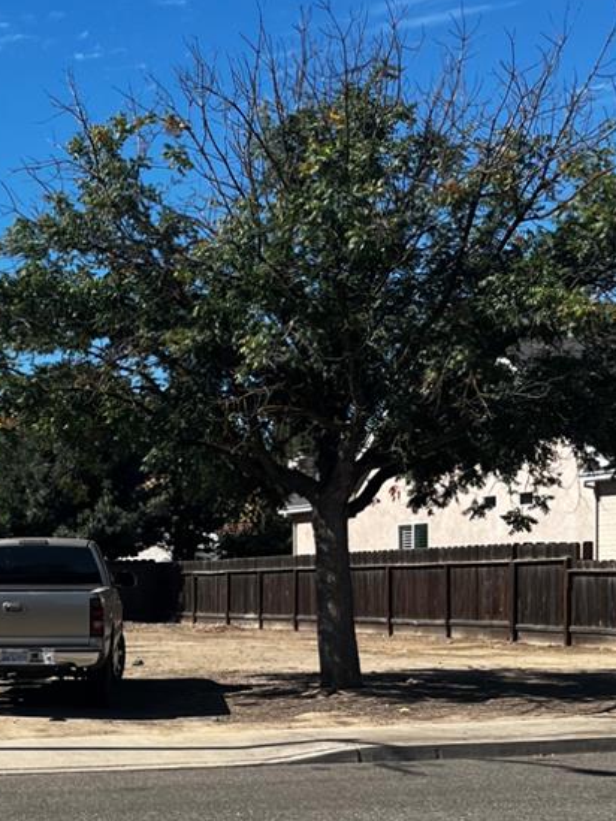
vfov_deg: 26.7
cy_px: 701
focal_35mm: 71
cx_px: -43
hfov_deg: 19.9
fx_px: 1684
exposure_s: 1/3311
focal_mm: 5.1
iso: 50
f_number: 1.6
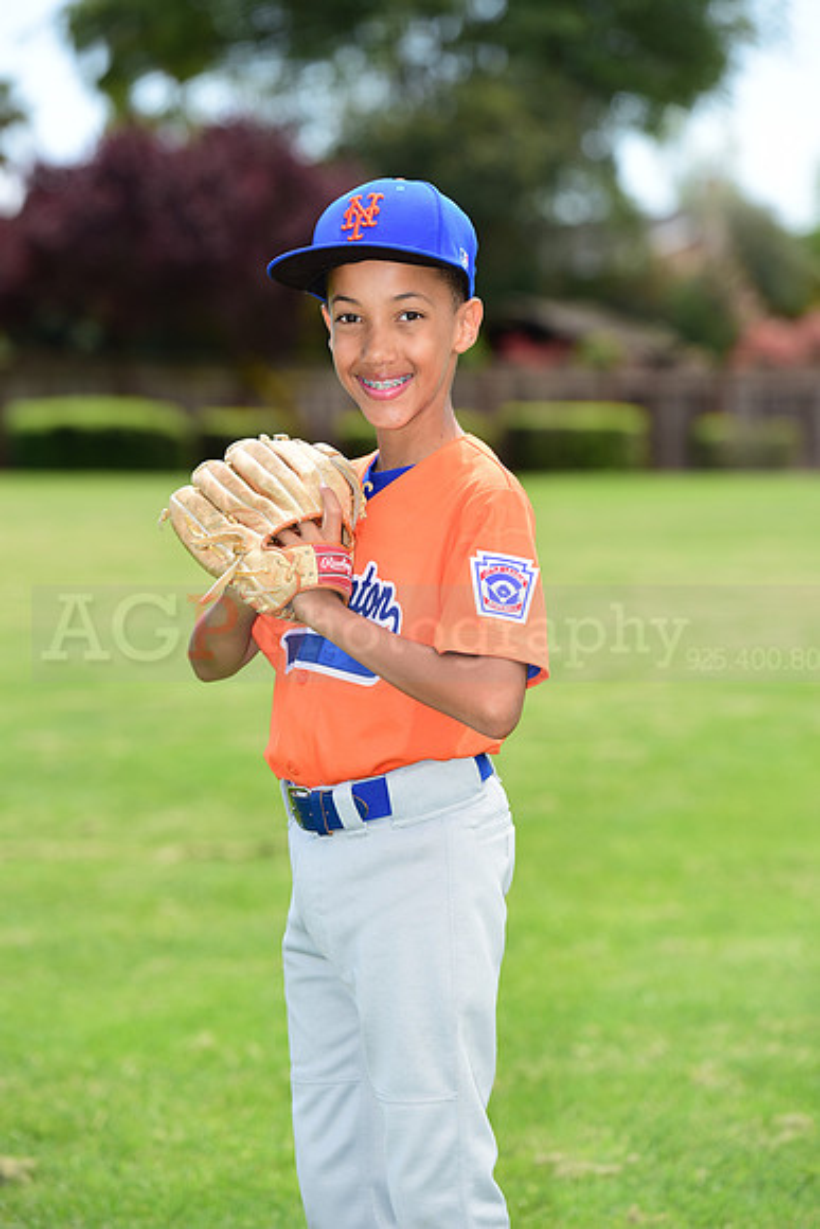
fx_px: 5292
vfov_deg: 13.2
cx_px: 410
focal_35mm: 155
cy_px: 614
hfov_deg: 8.9
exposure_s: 1/320
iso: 125
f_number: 4.5
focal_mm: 155
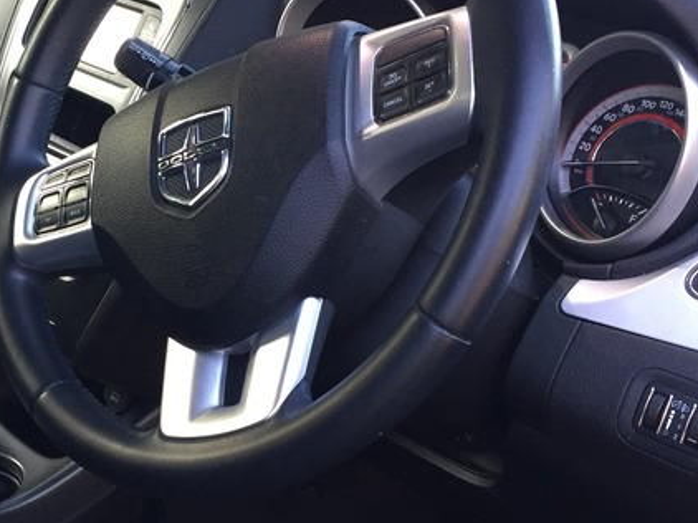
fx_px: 1108
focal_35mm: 55
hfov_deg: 34.6
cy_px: 280
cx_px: 222
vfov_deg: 26.5
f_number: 2.2
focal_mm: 4.15
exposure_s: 1/33
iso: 64
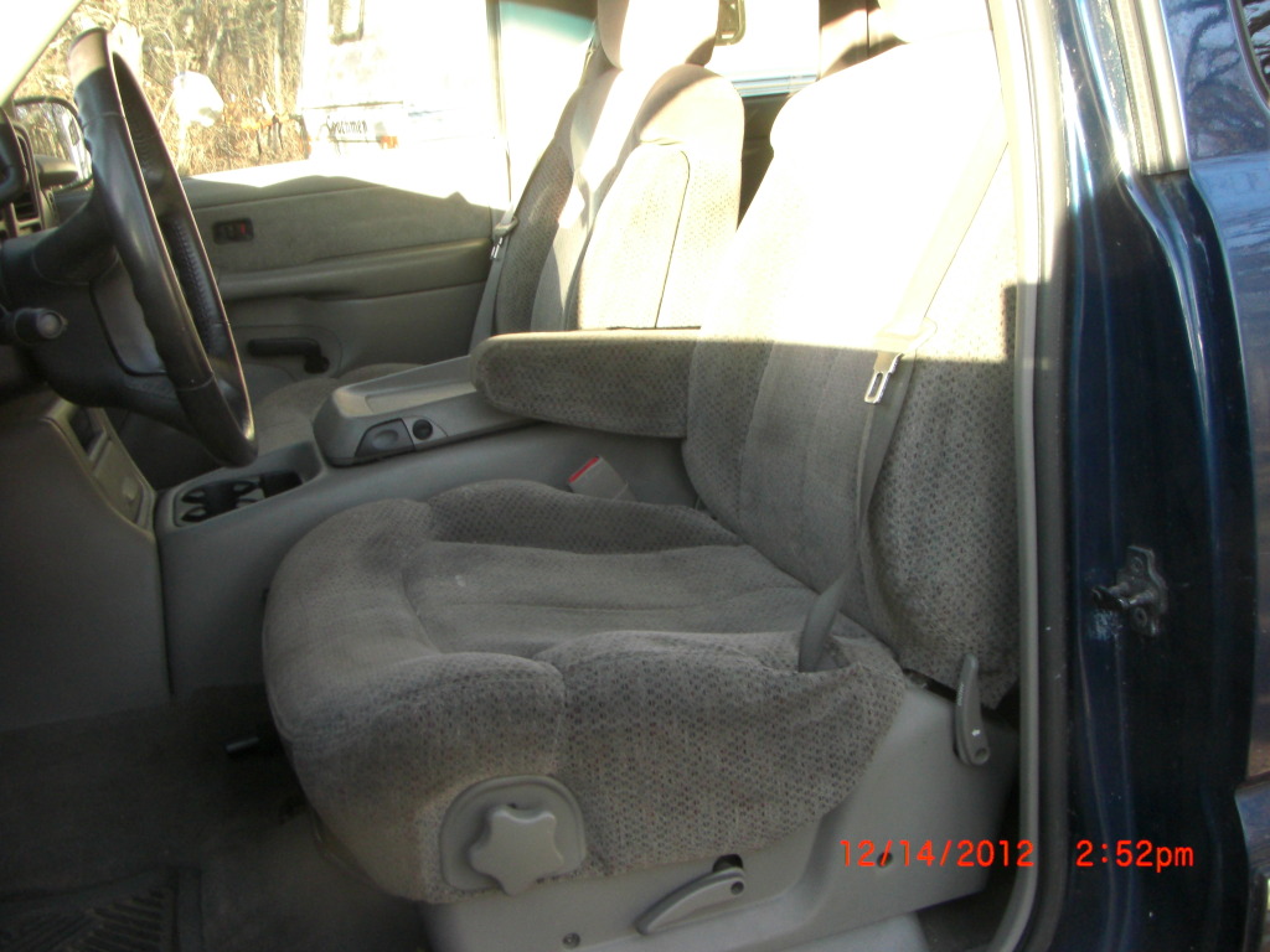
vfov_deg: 37.7
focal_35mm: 38
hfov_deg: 49.0
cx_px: 635
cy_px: 476
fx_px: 1394
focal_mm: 6.3
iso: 200
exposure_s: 1/6
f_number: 9.2
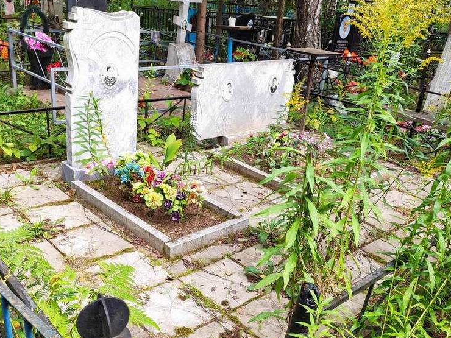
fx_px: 469
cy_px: 191
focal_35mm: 36
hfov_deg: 51.3
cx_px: 217
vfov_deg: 39.6
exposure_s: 1/147
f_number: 1.75
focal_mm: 4.77
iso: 112
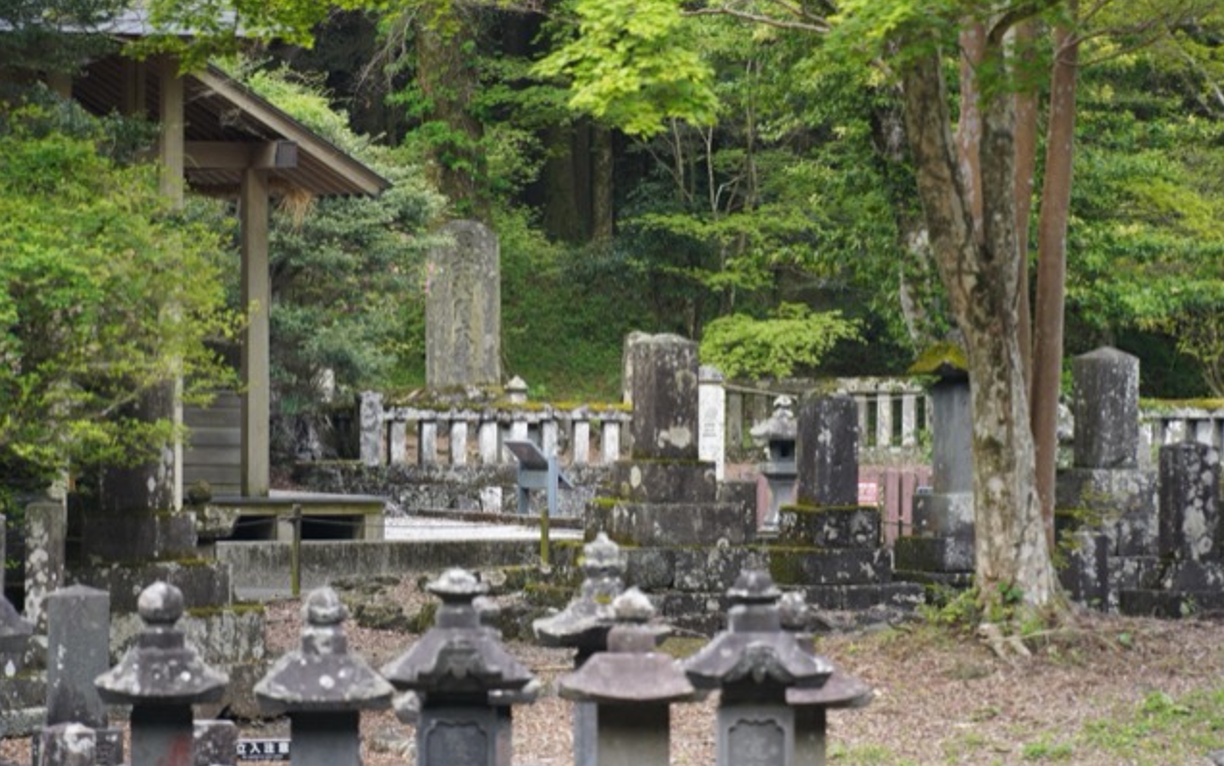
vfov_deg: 6.4
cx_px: 610
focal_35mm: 205
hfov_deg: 10.2
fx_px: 6841
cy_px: 366
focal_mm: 200
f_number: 5.6
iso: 1600
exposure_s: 1/250
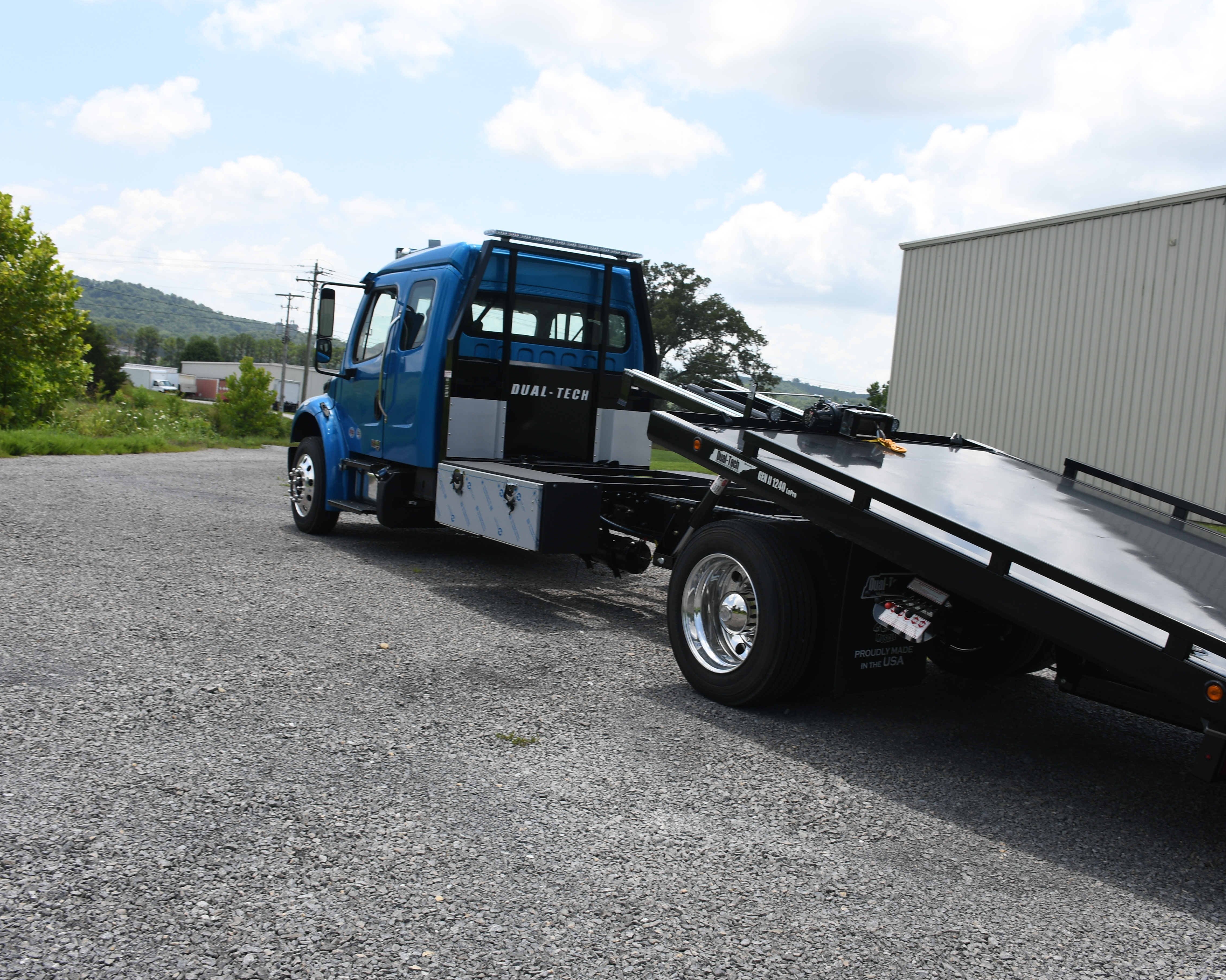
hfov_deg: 57.2
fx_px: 1125
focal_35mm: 31
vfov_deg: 47.1
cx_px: 640
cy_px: 495
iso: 100
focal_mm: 18
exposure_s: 1/250
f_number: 8
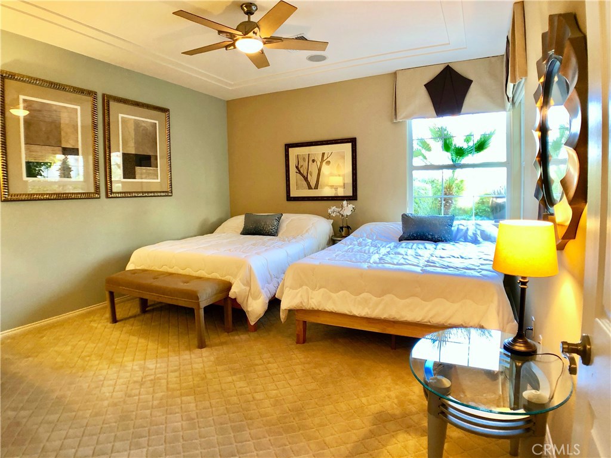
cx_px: 306
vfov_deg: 49.7
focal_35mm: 28
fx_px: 494
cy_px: 229
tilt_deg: -4.9
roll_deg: +1.8
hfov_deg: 63.4
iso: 40
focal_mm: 3.99
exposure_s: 1/20
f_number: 1.8
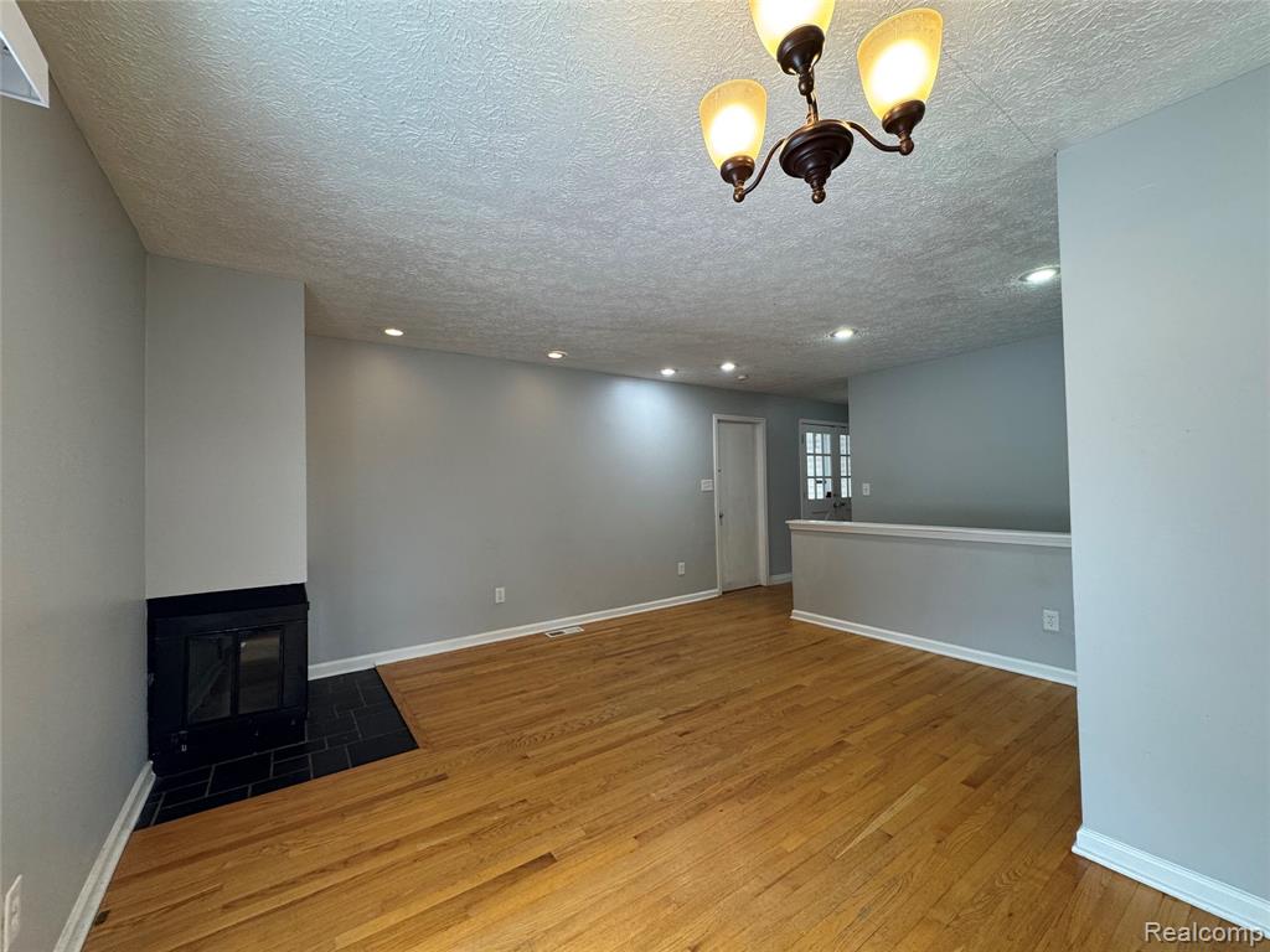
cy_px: 476
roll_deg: +1.5
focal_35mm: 14
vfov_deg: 85.7
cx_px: 635
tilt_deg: +1.7
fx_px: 514
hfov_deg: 102.1
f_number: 2.2
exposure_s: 1/120
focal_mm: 2.22
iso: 200
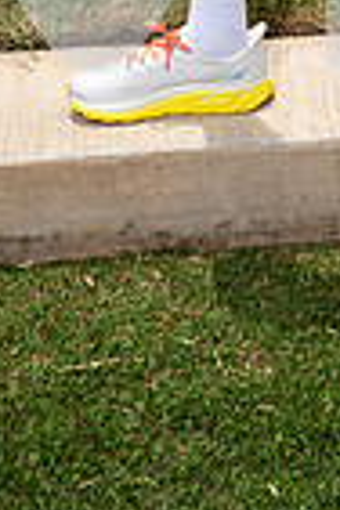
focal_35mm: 121
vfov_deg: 15.4
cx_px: 456
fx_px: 1714
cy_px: -293
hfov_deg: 11.0
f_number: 7.1
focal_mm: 38
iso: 100
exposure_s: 1/250
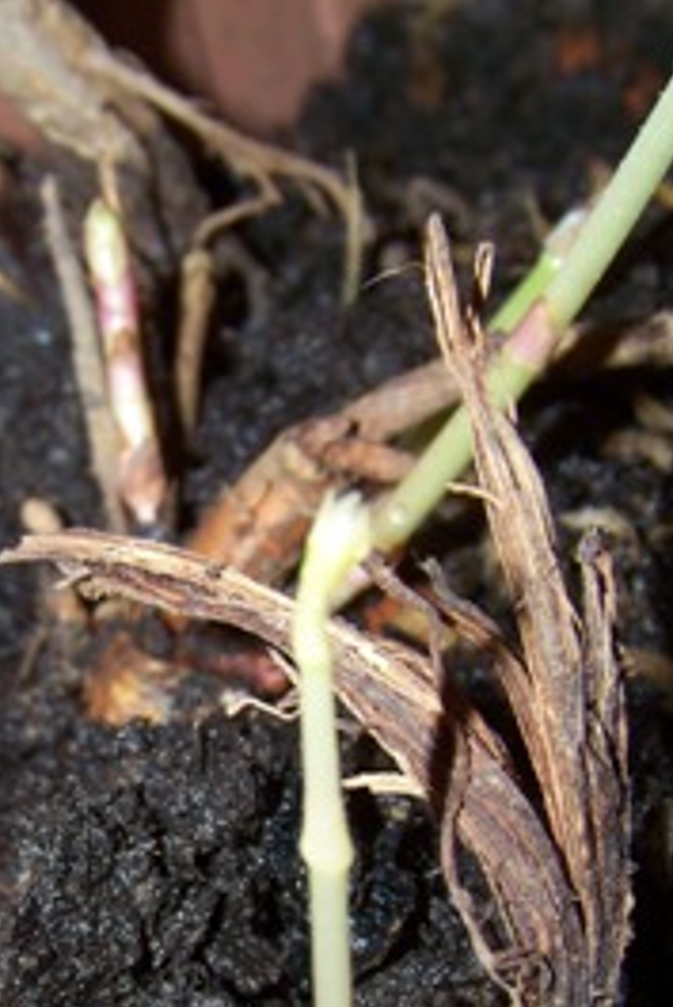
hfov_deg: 12.5
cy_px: 832
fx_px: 3052
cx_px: 133
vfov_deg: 18.5
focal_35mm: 109
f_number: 4.5
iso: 64
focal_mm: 10.5
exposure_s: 1/6
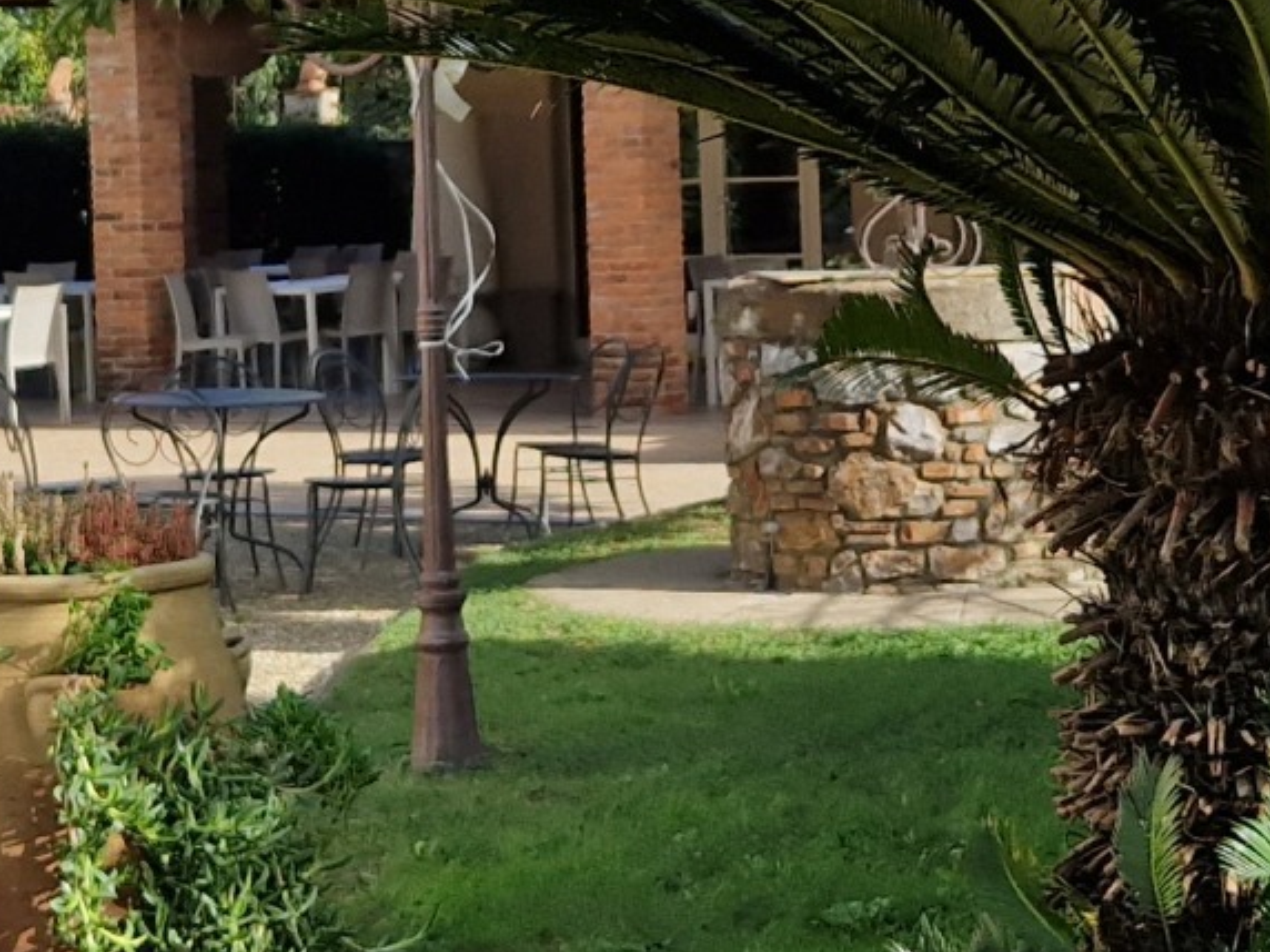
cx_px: 571
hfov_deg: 19.1
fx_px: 3779
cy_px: 71
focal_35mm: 103
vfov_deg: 14.2
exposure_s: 1/1220
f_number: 1.8
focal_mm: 5.4
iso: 50
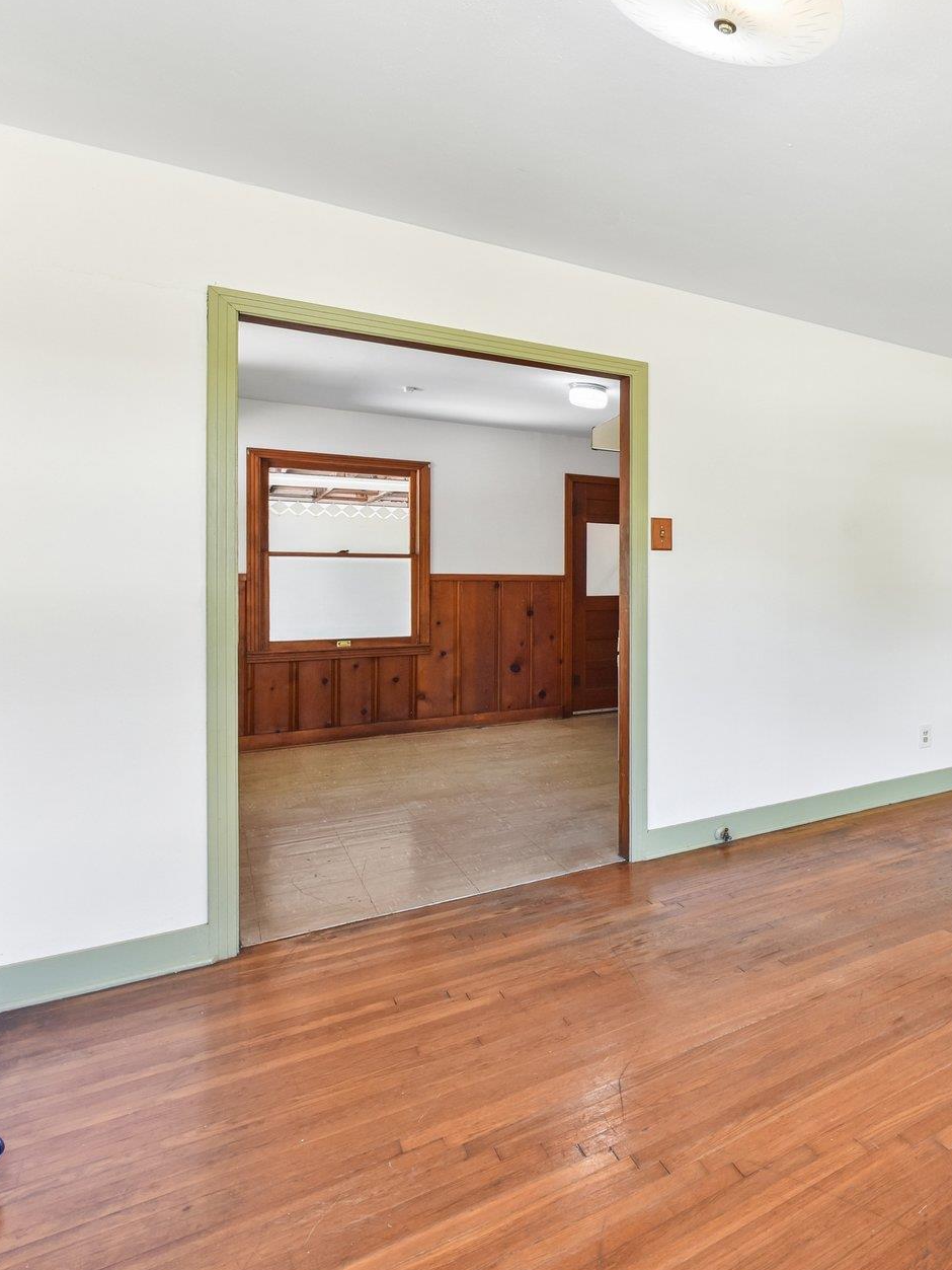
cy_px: 599
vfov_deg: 76.3
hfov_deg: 47.0
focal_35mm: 22
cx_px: 1016
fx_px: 807
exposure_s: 1/15
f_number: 8
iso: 250
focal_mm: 14
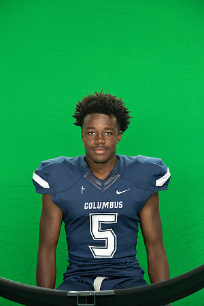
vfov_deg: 13.7
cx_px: 102
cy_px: 153
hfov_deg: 9.1
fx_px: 1275
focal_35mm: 150
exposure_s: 1/100
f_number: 8
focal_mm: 150
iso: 6400
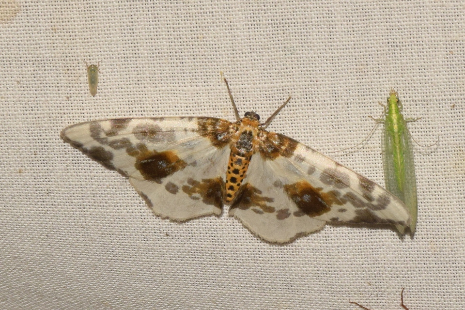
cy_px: 155
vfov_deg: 6.5
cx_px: 232
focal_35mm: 210
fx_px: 2712
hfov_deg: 9.8
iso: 400
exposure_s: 1/200
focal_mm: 140
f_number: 14
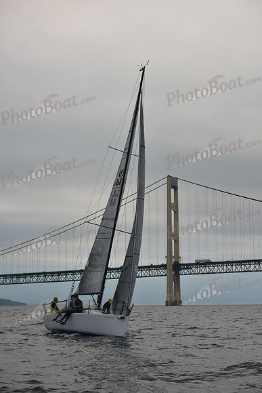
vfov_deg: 28.8
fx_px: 764
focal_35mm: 70
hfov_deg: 19.5
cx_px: 131
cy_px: 196
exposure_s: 1/640
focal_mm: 70
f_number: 6.3
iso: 640
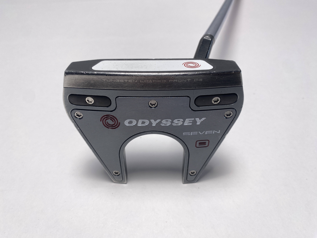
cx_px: 158
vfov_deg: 53.1
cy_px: 119
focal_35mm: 26
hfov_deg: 67.3
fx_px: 238
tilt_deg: -47.1
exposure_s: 1/529
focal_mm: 4.25
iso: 32
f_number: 1.8
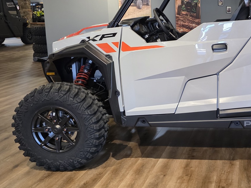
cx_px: 232
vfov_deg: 33.5
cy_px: 76
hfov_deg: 40.1
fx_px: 312
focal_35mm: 43
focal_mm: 6.3
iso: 640
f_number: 1.7
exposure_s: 1/120
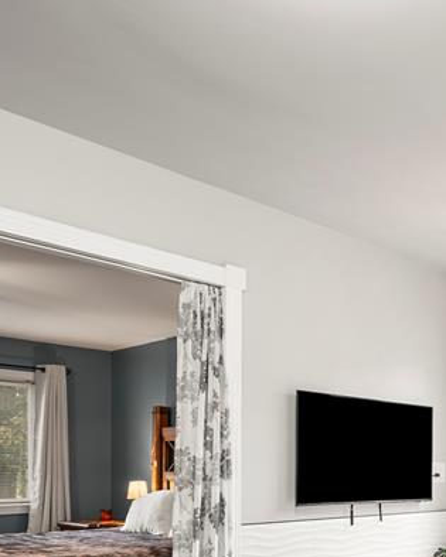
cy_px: 471
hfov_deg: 33.5
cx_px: 487
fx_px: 644
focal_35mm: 39
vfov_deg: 43.8
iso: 100
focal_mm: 16
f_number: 4
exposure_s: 1/3
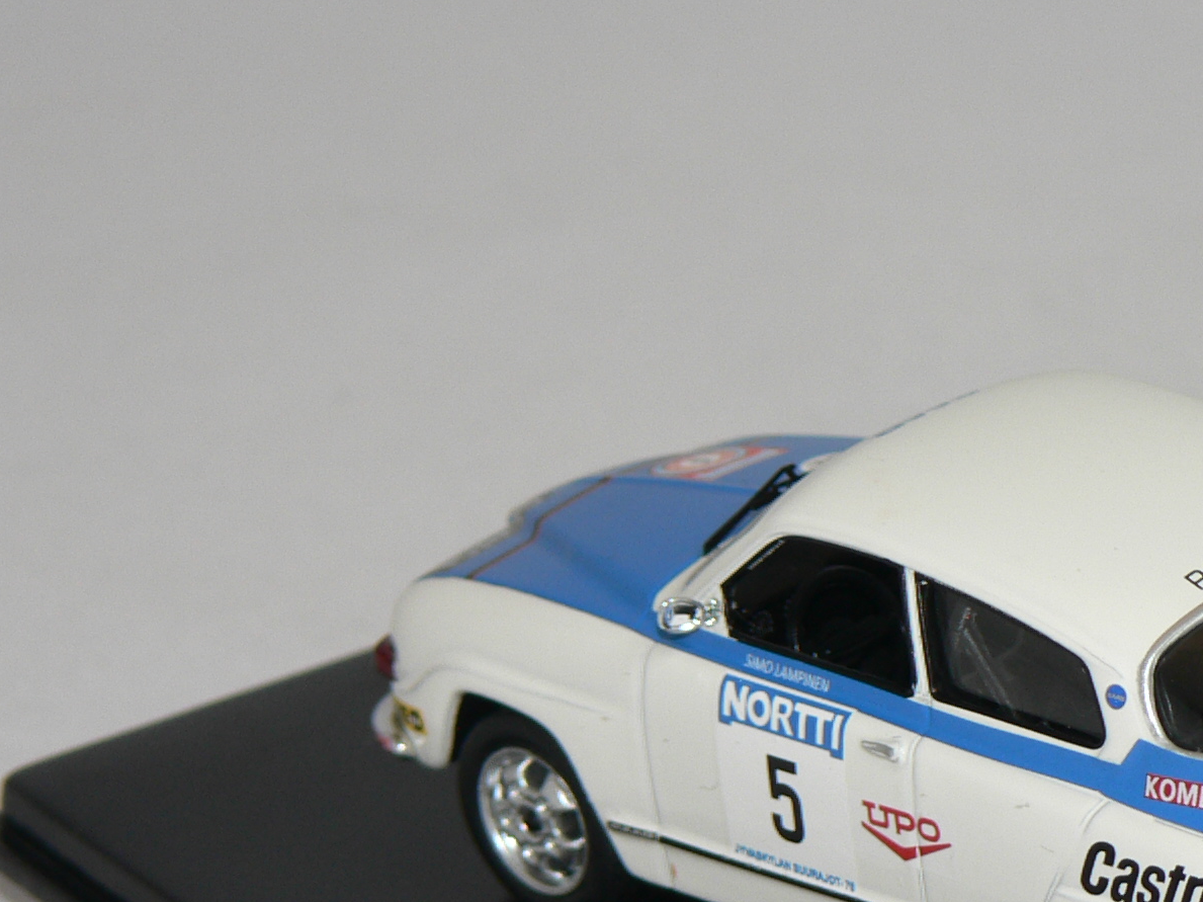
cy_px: 801
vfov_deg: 5.3
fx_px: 9728
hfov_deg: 7.1
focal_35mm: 280
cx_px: 1106
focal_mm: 21.6
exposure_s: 1/60
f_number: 3.2
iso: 80
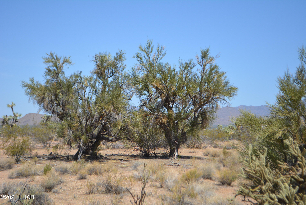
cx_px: 153
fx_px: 702
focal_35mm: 82
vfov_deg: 16.6
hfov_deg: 24.6
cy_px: 102
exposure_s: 1/1600
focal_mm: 55
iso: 400
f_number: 6.3
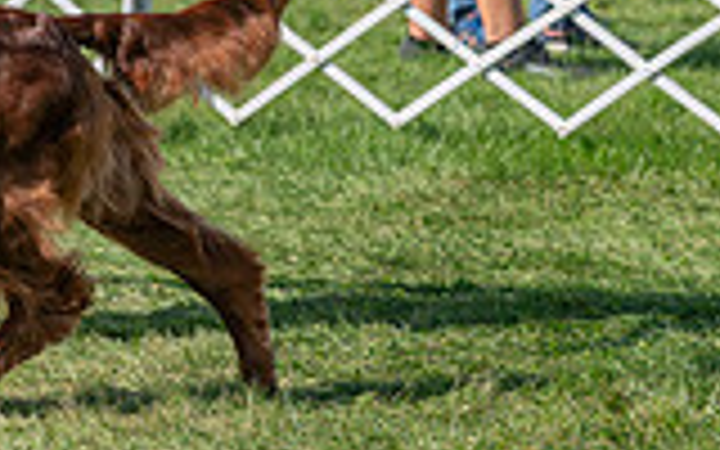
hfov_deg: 4.5
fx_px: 9124
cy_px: -238
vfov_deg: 2.8
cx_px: -54
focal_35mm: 465
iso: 100
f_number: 4
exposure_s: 1/1250
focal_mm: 126
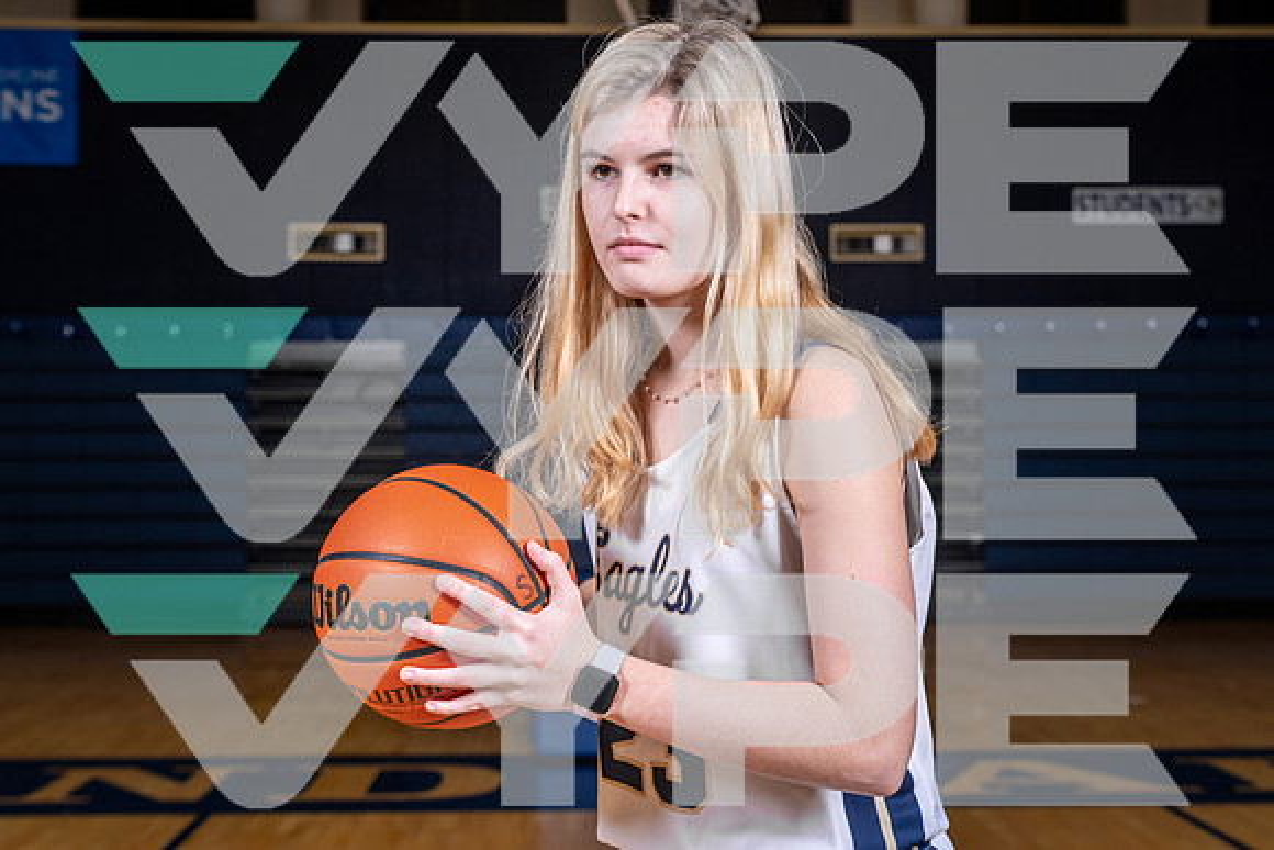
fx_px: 1876
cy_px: 425
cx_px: 637
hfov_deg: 37.5
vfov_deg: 25.5
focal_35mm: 53
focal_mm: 53
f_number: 5.6
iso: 100
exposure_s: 1/125
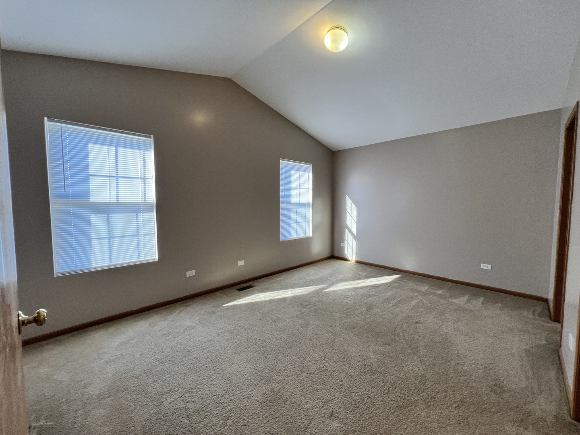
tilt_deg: -3.4
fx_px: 218
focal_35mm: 13
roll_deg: +0.3
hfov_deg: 106.2
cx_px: 290
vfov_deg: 89.9
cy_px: 218
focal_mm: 1.57
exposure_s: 1/120
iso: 100
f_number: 1.8
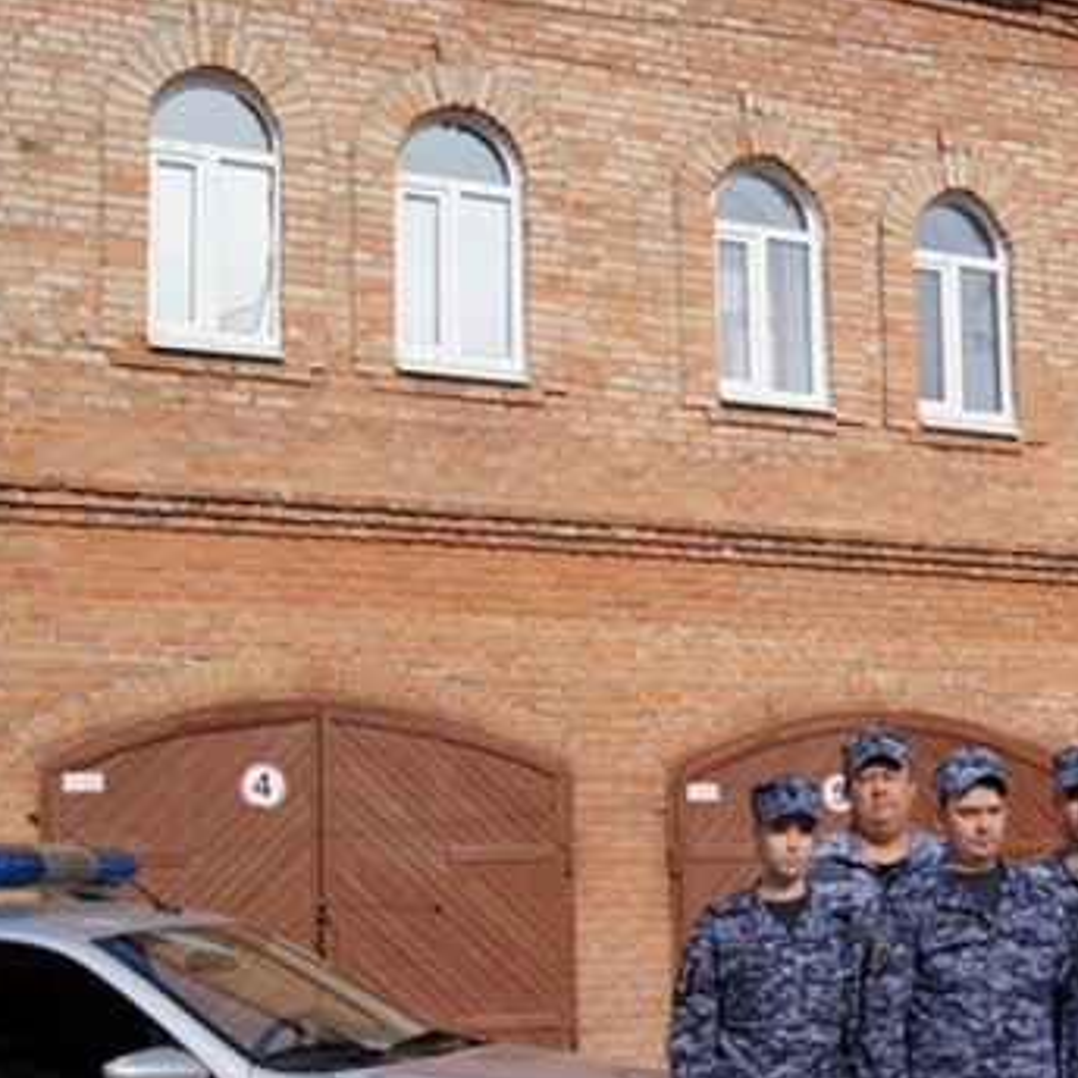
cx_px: 1059
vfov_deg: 33.7
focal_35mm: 50
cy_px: 724
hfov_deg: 31.6
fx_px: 1762
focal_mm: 18
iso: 100
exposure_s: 1/400
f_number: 6.3
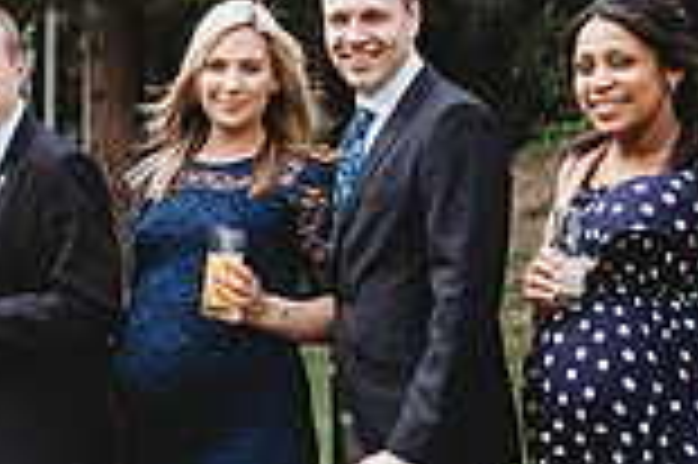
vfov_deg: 9.1
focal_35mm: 150
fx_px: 2905
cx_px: -99
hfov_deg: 13.4
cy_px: 255
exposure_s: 1/800
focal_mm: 40
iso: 200
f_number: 2.8
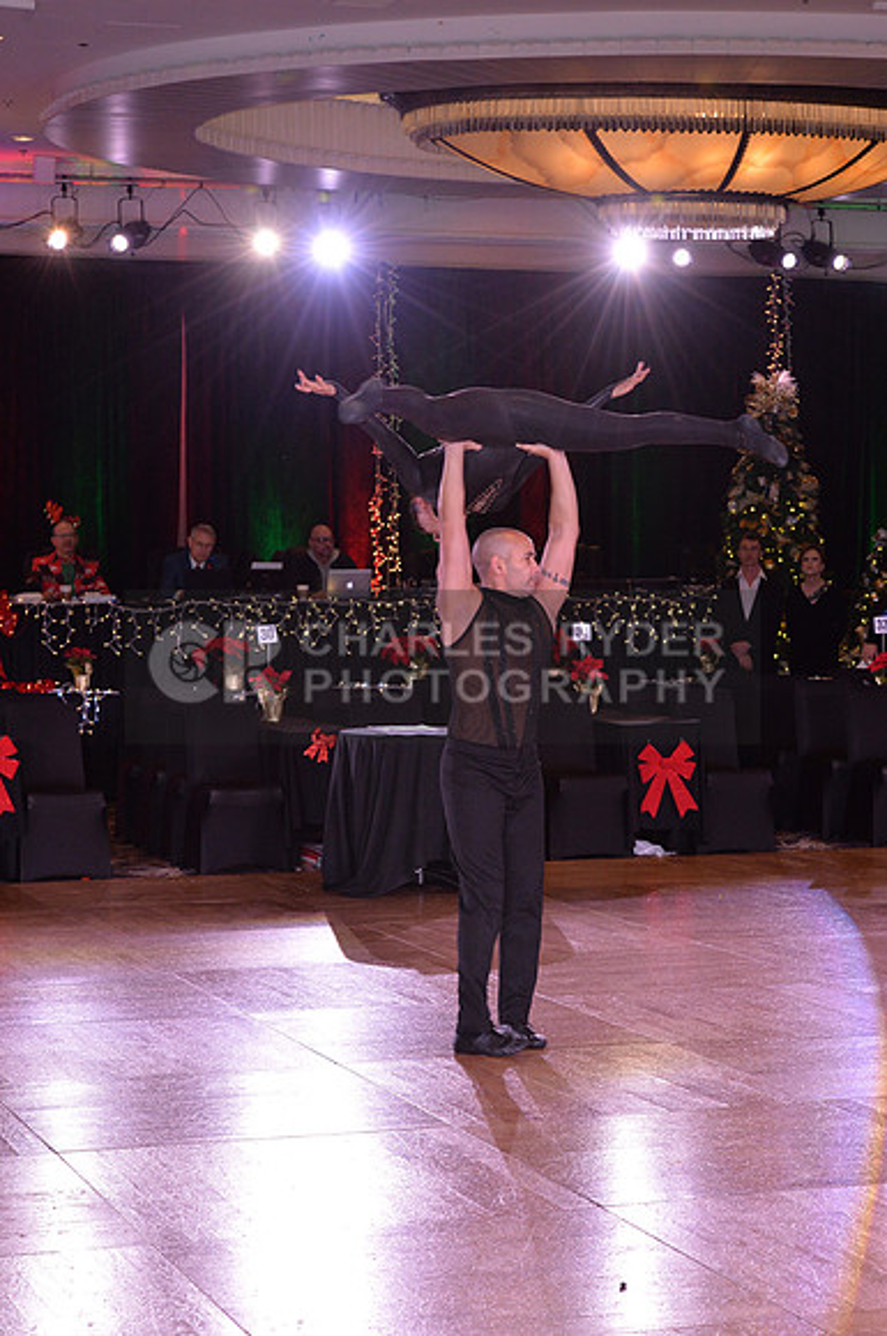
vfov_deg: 24.8
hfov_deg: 16.6
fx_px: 3039
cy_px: 668
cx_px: 444
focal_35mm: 82
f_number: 7.1
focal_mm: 82
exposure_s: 1/250
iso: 2000
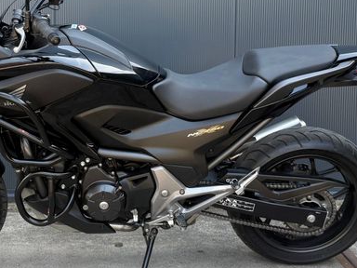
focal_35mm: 40
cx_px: 133
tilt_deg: -5.4
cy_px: 107
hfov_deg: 46.4
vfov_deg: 35.8
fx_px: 413
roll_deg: +0.3
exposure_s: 1/156
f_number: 1.78
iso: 64
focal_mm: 6.76
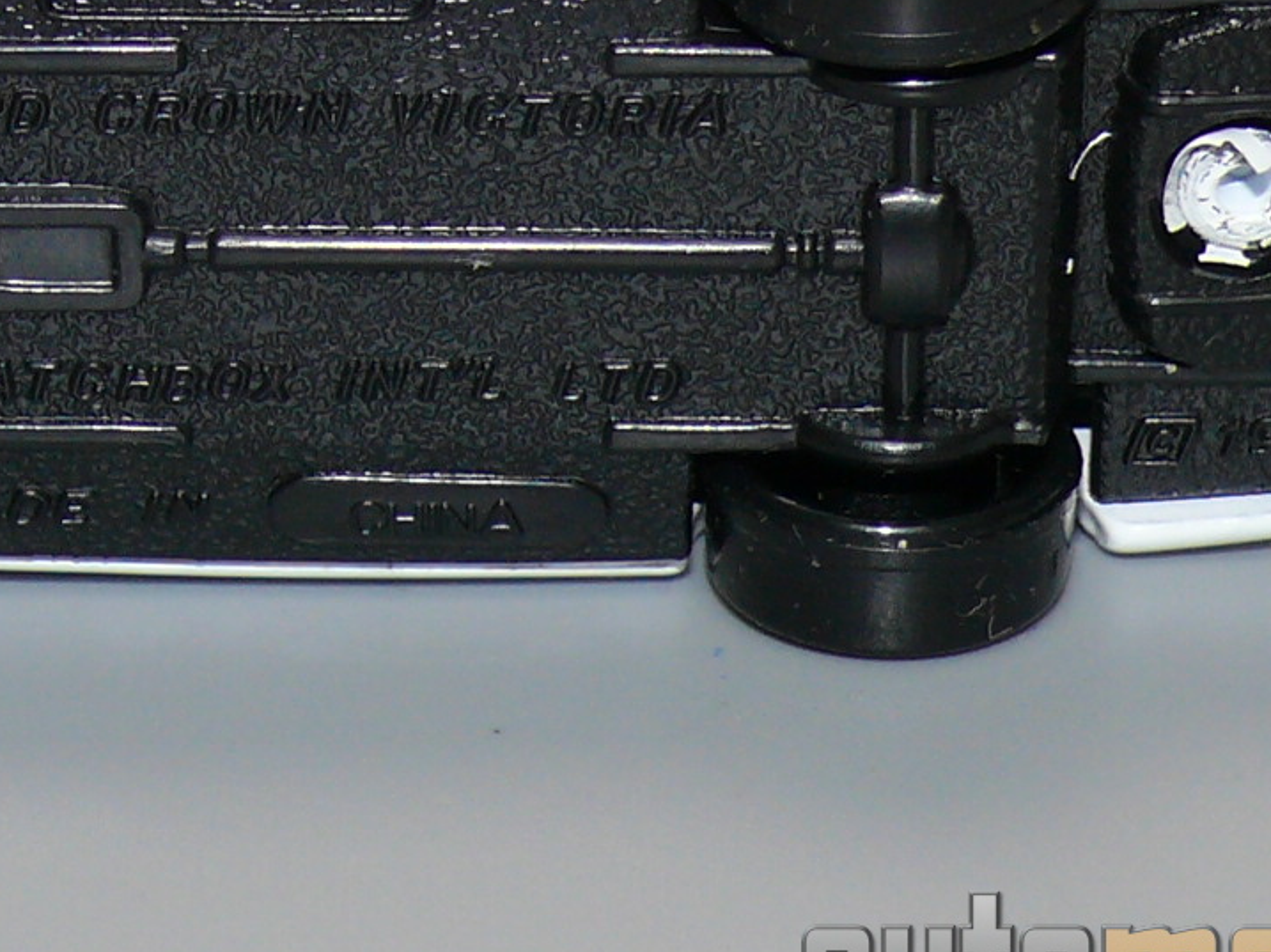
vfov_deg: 5.7
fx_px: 9505
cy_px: 64
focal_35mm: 259
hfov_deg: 7.6
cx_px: 392
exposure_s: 1/30
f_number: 4
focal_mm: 14.3
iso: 100
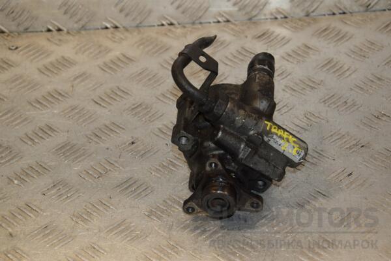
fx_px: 1140
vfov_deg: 13.0
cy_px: 130
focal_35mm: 105
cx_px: 196
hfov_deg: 19.5
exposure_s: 1/200
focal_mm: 70
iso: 800
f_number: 7.1
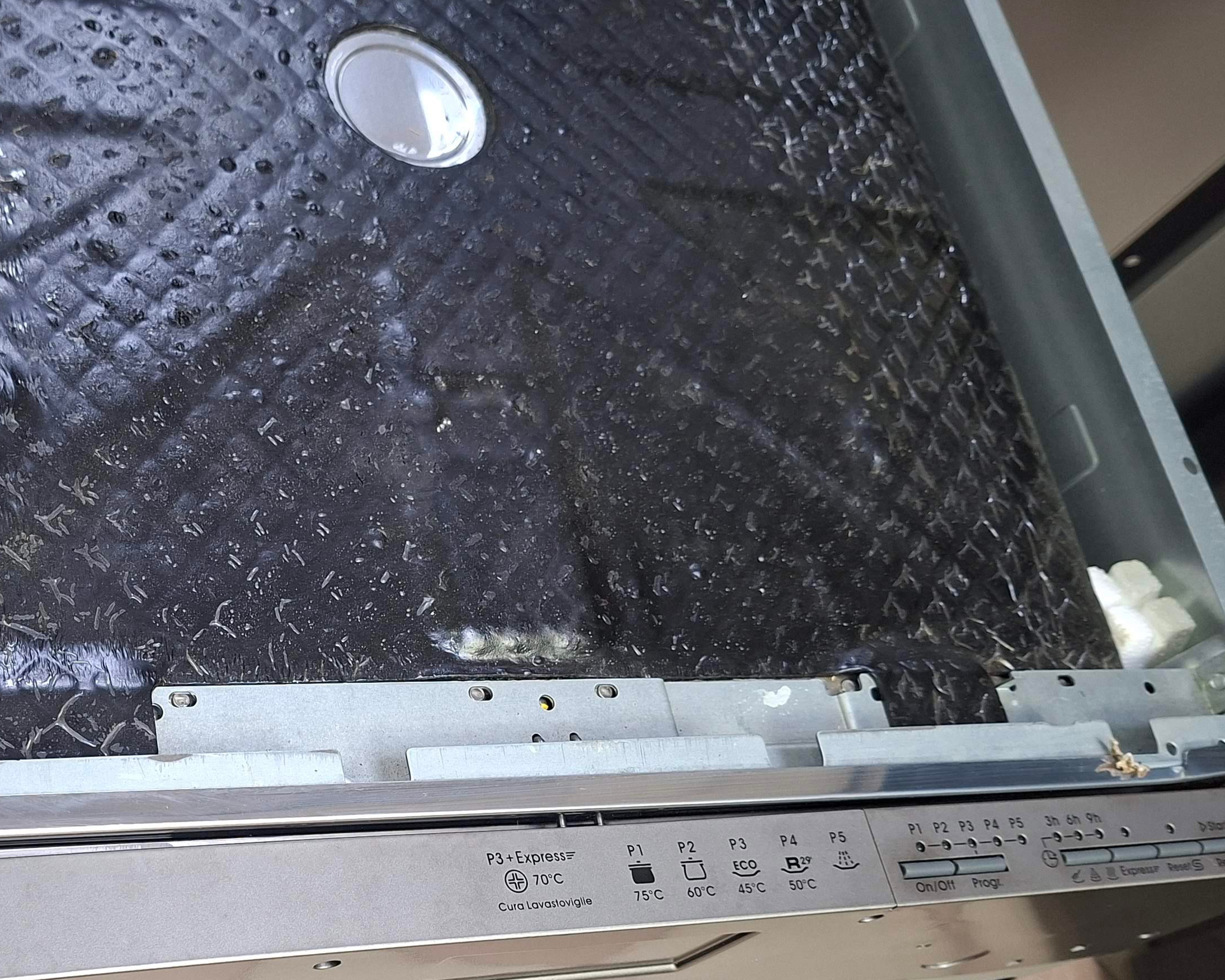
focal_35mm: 41
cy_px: 702
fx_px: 1486
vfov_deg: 35.9
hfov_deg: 43.3
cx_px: 298
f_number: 1.8
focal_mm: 5.54
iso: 250
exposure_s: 1/33
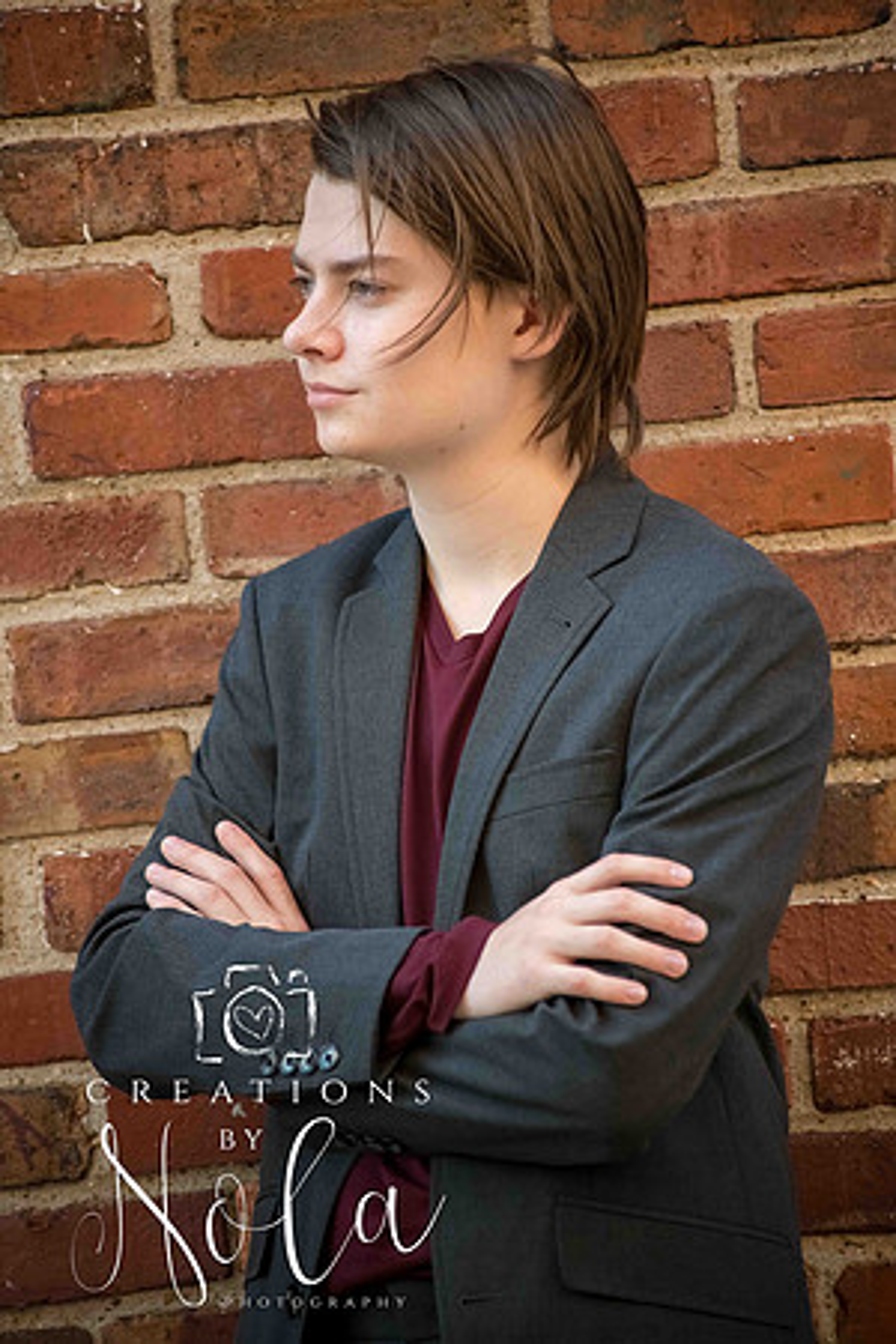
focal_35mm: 200
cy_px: 672
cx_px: 448
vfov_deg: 10.3
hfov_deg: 6.9
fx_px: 7466
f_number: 5
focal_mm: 200
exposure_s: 1/640
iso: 1600
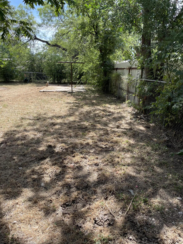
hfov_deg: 51.3
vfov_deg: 65.3
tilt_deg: -15.7
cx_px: 92
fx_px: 190
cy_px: 126
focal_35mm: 27
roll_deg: +0.2
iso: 32
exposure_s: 1/836
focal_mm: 4.2
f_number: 1.6
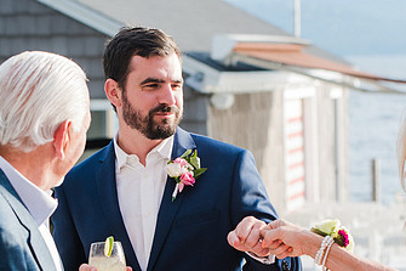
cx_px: 210
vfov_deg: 7.5
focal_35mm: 182
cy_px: 185
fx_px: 2051
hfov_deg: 11.3
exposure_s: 1/400
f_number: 4
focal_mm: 70
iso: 200
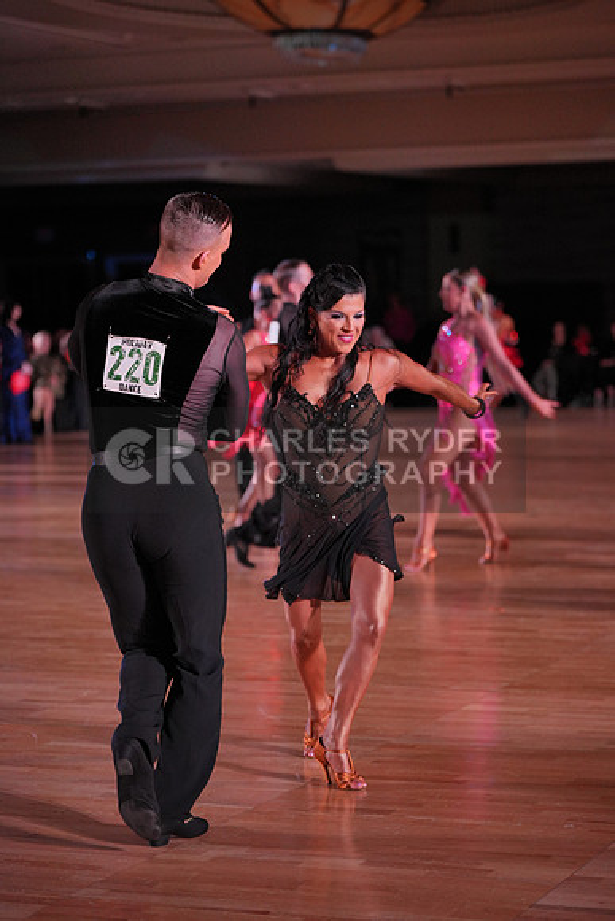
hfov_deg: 14.9
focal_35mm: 92
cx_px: 308
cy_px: 460
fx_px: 2356
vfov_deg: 22.1
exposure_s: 1/800
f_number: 2.8
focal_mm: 92
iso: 1600
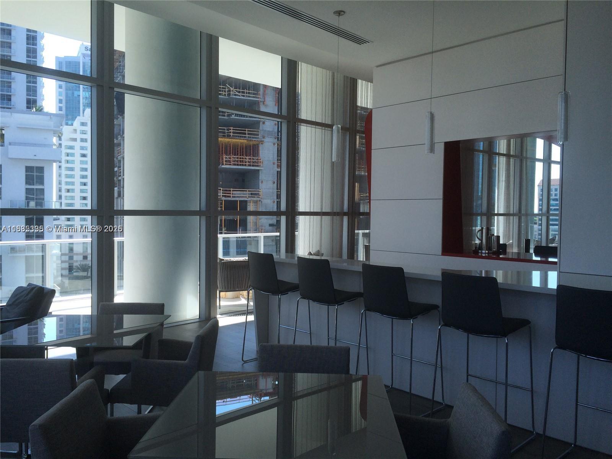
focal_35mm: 29
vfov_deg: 48.2
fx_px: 513
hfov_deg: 61.7
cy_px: 230
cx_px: 306
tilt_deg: -2.5
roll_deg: -1.5
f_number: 2.2
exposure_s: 1/363
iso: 32
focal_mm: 4.15
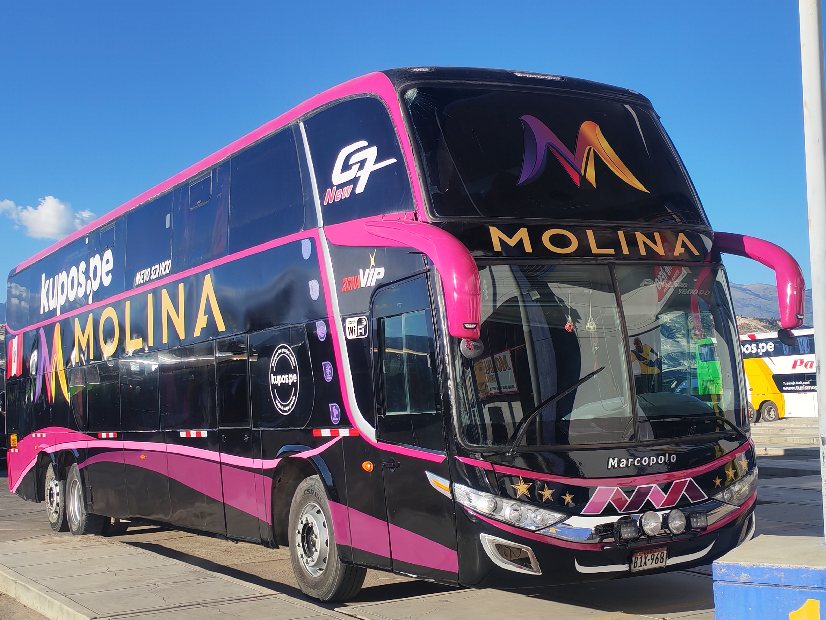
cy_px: 315
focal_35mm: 51
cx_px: 416
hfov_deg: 37.5
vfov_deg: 28.6
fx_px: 1217
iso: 50
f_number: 1.9
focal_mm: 6.12
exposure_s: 1/910
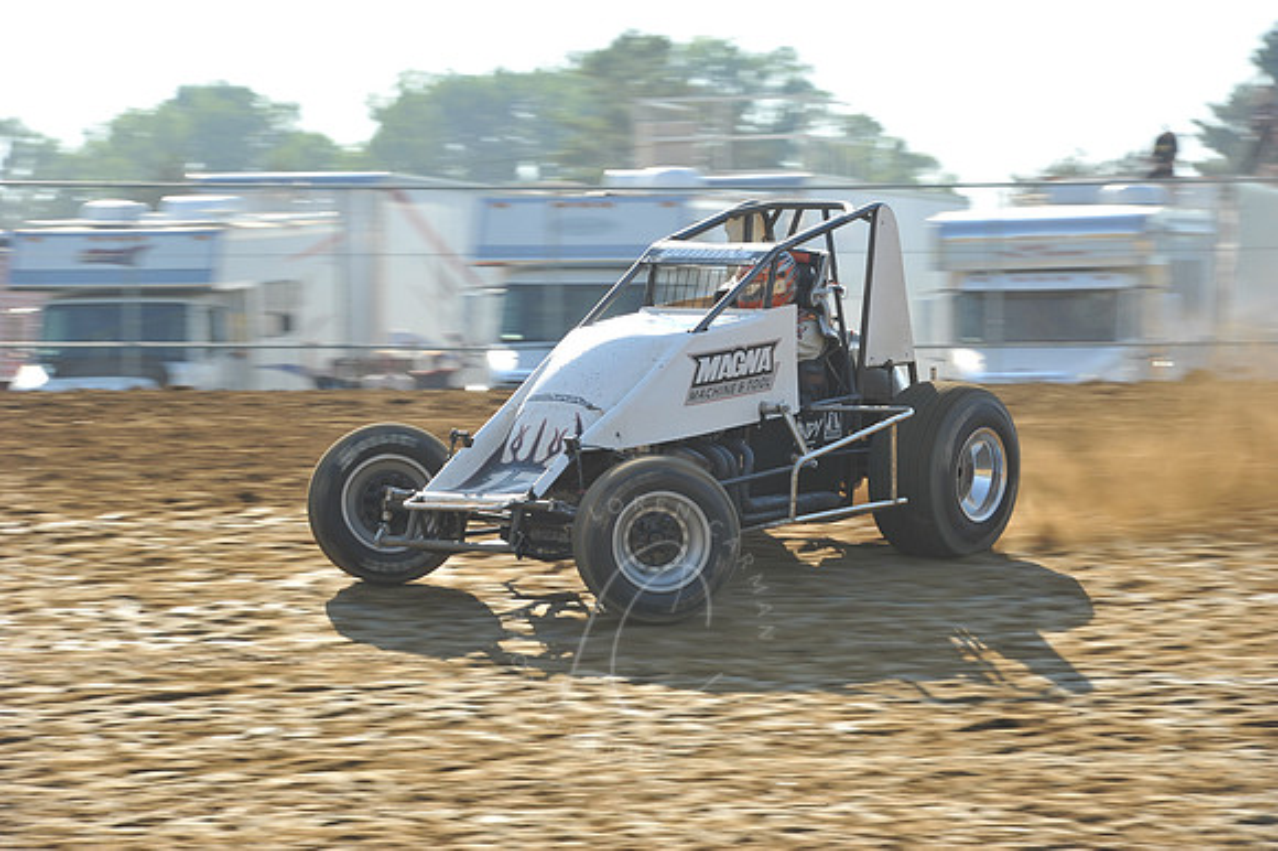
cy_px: 426
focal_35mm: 160
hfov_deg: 12.8
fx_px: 5677
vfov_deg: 8.6
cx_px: 639
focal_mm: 160
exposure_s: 1/320
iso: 400
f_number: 10
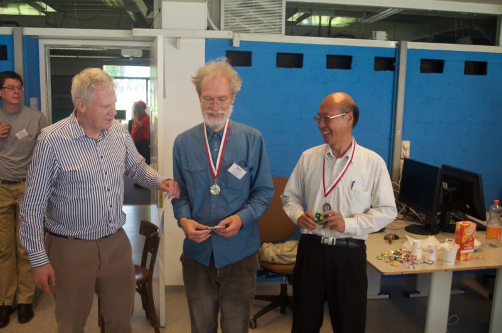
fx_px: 501
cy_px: 166
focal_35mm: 36
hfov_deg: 53.2
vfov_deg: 36.7
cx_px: 251
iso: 400
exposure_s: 1/80
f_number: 4.5
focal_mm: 24
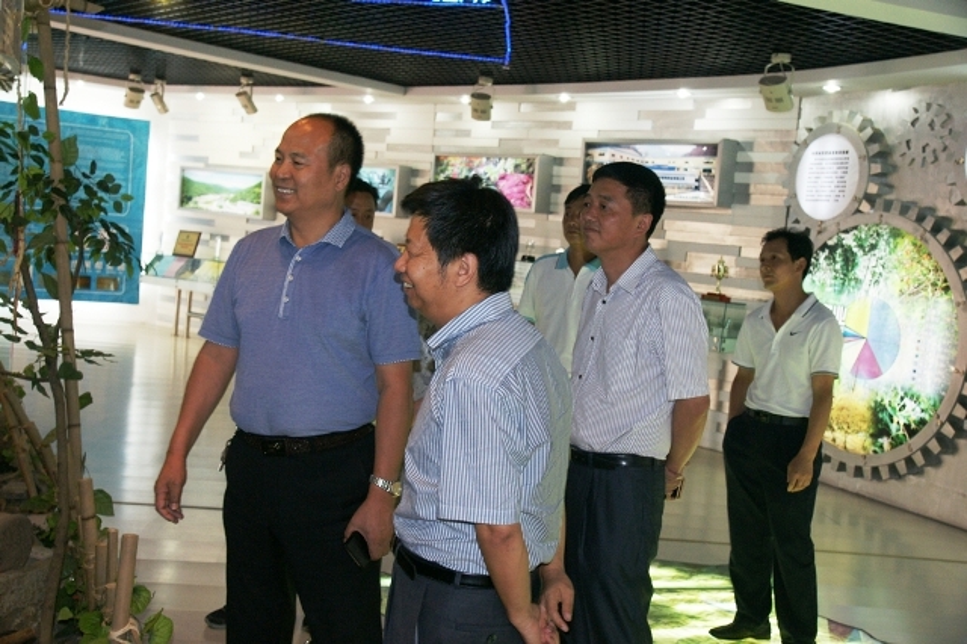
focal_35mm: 42
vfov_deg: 31.9
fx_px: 1128
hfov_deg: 46.4
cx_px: 484
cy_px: 322
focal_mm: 28
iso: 800
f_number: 5.6
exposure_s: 1/60
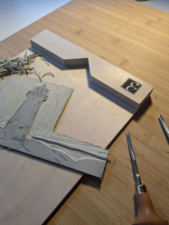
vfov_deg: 65.3
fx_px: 176
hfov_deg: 51.4
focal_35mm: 27
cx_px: 84
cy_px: 112
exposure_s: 1/50
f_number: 1.73
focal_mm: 4.38
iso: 111
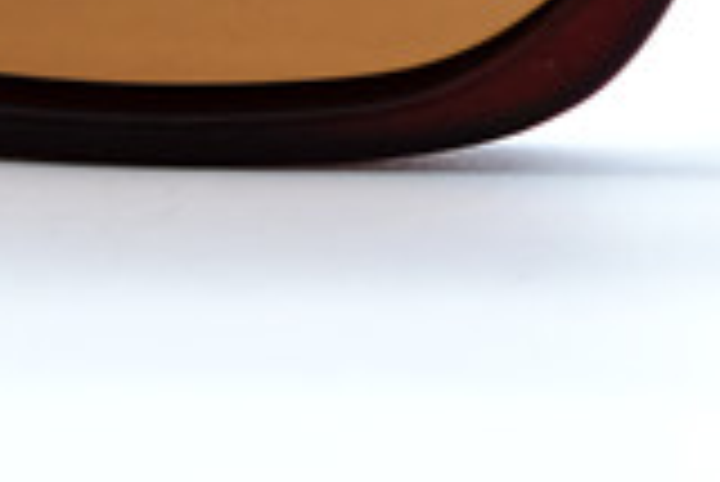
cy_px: -518
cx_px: 1112
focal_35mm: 519
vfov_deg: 2.6
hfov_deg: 3.9
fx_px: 10389
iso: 160
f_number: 5
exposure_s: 1/125
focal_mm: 55
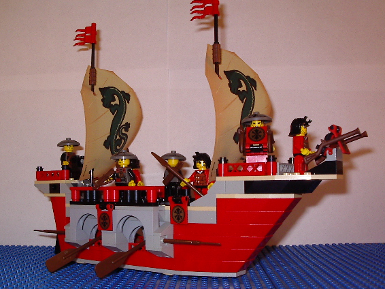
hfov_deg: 43.8
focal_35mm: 43
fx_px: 478
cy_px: 161
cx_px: 173
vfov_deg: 33.5
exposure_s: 1/60
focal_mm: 5.8
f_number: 4.8
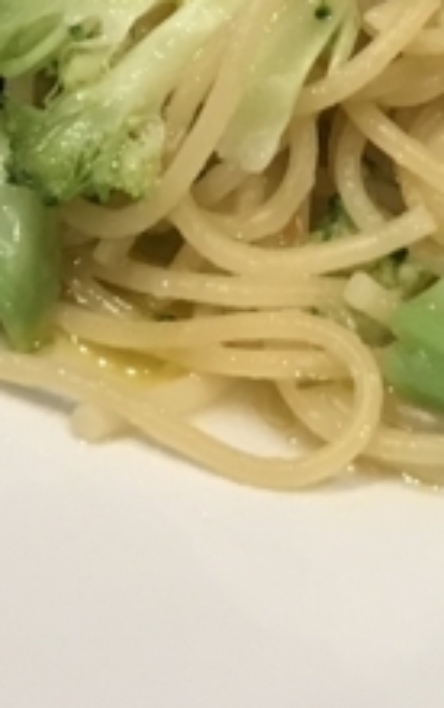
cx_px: 319
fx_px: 2665
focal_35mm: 138
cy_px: -431
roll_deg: +0.9
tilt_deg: -38.3
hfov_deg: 9.5
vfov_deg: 14.0
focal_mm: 3.99
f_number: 1.8
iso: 40
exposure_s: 1/33
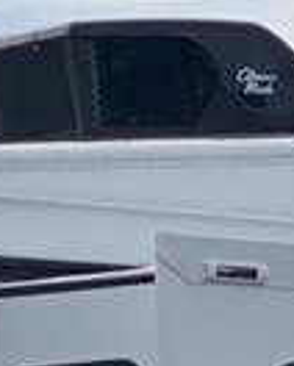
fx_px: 5003
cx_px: 469
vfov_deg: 4.1
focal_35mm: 461
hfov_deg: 3.4
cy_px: 868
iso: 20
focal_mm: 6
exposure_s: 1/2283
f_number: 2
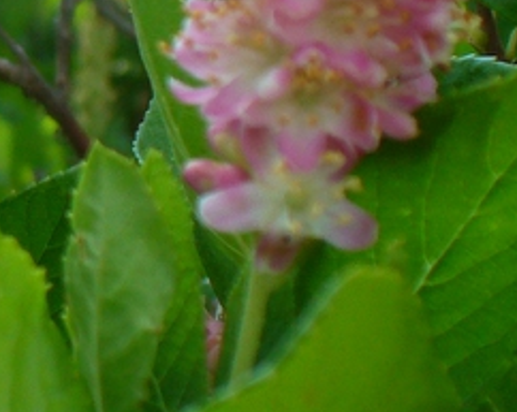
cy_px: 109
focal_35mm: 153
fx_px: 2338
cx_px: -156
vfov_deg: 10.1
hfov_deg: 12.2
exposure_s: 1/400
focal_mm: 6.1
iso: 80
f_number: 2.8
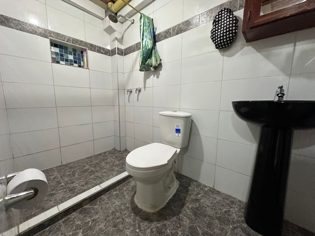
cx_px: 158
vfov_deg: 85.7
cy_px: 118
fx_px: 127
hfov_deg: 102.1
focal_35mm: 14
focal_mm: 2.22
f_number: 2.2
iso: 320
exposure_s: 1/83
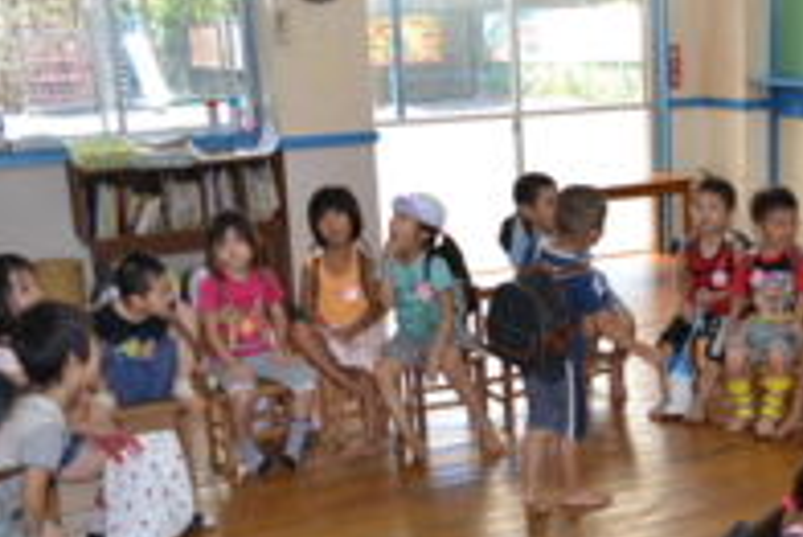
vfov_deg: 24.6
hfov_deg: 34.7
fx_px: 1228
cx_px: 684
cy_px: 346
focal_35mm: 55
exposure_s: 1/125
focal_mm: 18
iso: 400
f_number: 4
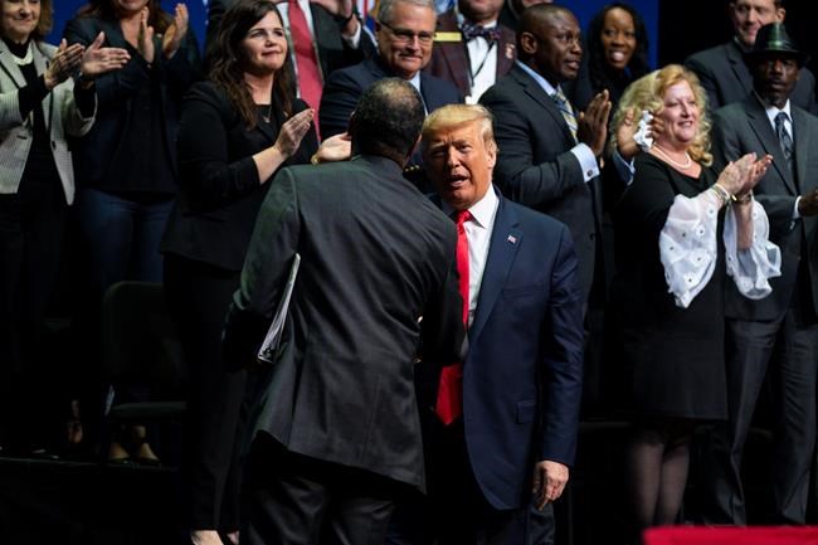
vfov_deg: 7.8
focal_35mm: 175
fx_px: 3975
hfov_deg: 11.7
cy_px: 272
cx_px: 409
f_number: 4
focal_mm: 175
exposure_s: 1/500
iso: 2000
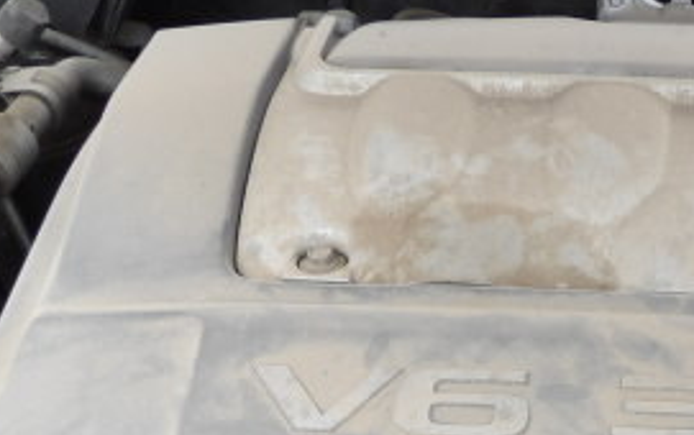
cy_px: 604
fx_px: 1136
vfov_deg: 19.6
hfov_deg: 32.4
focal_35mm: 60
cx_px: 615
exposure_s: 1/57
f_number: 3.2
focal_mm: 4.3
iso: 100
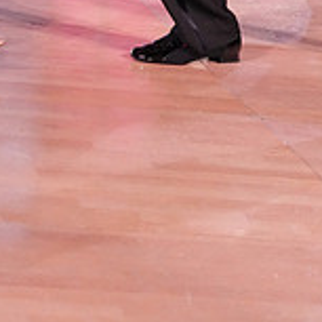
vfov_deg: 9.2
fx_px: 1894
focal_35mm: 180
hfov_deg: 9.6
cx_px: -5
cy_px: -276
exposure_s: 1/200
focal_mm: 56
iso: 6400
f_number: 8
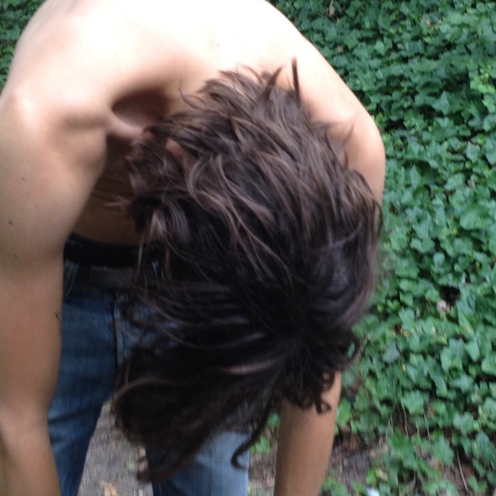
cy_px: 227
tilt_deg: -19.6
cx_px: 314
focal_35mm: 61
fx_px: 989
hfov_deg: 28.0
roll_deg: -6.7
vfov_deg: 28.1
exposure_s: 1/120
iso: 64
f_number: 2.4
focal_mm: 4.28
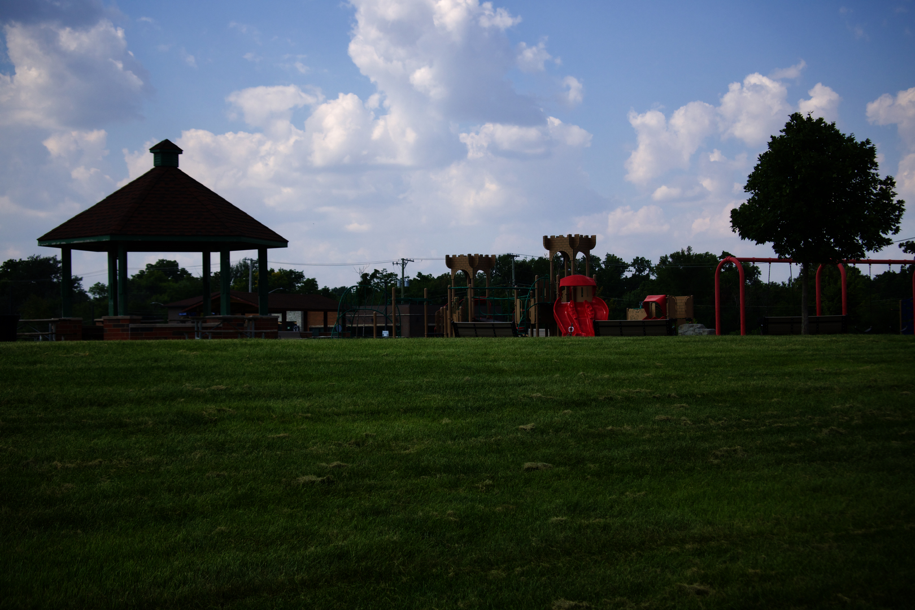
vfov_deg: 19.7
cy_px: 305
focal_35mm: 69
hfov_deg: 29.2
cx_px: 458
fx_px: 1754
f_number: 5.3
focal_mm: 25.6
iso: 160
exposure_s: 1/500
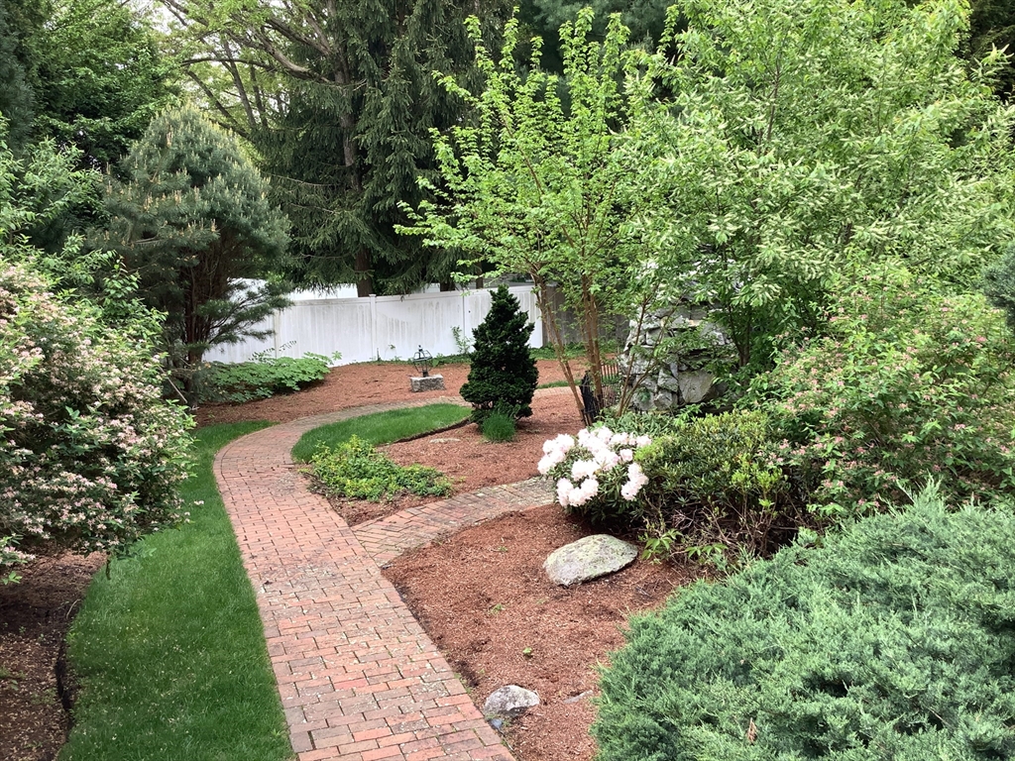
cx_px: 508
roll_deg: +0.0
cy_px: 380
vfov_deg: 45.4
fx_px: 909
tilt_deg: -8.7
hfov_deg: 58.4
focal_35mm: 31
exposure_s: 1/197
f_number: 2.4
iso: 25
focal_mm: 3.3
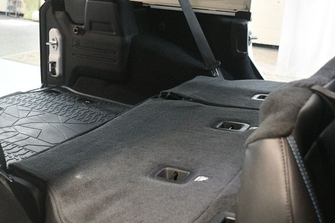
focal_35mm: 47
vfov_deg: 28.6
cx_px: 127
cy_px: 112
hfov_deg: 41.7
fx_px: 437
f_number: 3.8
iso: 4000
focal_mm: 23
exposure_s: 1/60
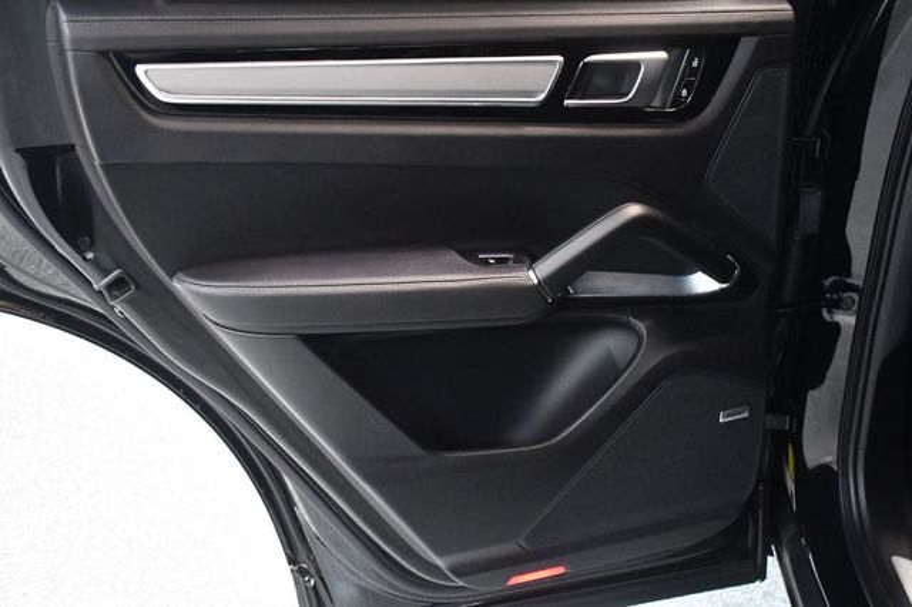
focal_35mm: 40
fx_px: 1013
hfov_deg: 48.5
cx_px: 456
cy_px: 304
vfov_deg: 33.4
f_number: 4
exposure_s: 1/60
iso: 6400
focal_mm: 27
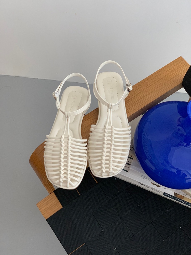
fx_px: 383
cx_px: 96
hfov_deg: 28.0
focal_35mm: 52
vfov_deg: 36.8
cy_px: 128
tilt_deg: -66.6
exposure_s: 1/60
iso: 250
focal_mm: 6
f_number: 2.4
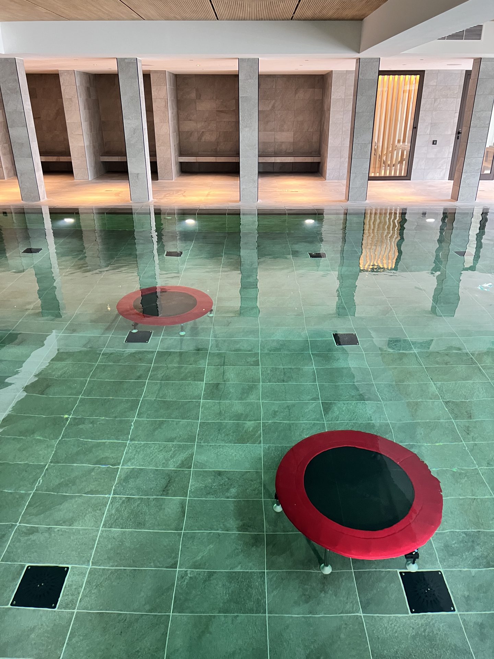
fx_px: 495
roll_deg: -0.3
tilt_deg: -22.3
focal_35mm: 26
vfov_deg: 67.3
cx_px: 247
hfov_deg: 53.1
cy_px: 330
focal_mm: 5.7
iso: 500
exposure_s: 1/57
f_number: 1.5
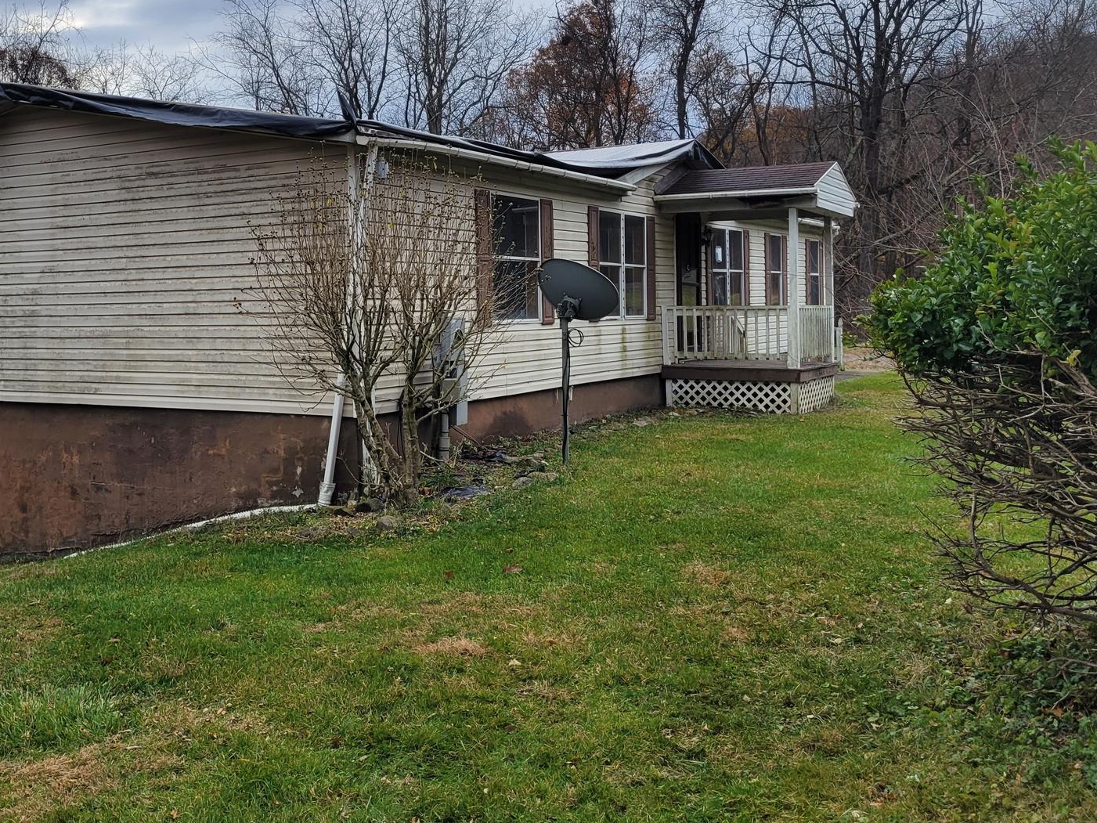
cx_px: 352
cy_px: 347
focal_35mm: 38
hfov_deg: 48.0
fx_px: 1204
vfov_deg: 37.6
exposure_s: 1/1228
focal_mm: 5.4
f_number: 1.8
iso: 40
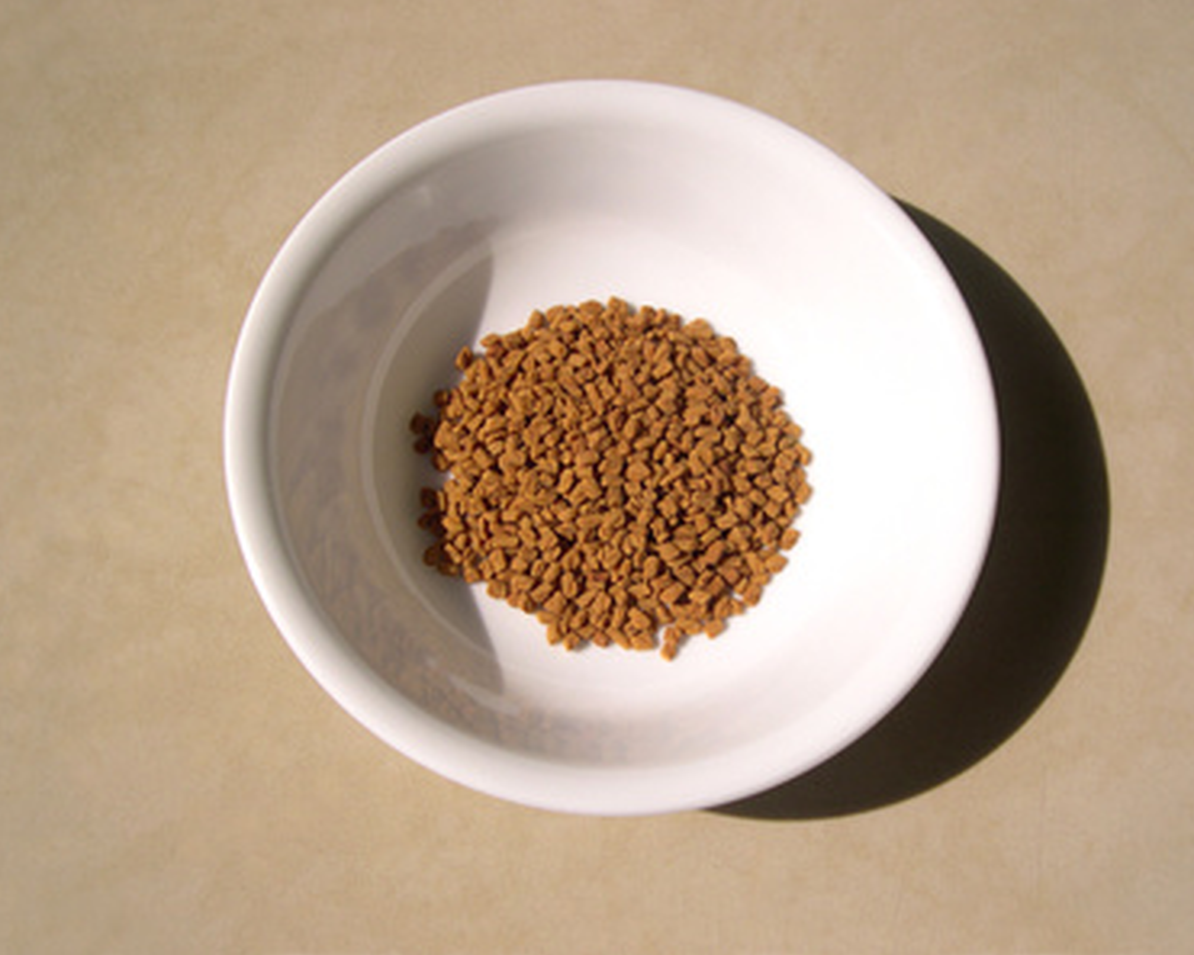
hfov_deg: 45.8
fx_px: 1414
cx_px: 628
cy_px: 476
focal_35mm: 40
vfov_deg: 37.4
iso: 100
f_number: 7.6
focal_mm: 8
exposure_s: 1/622
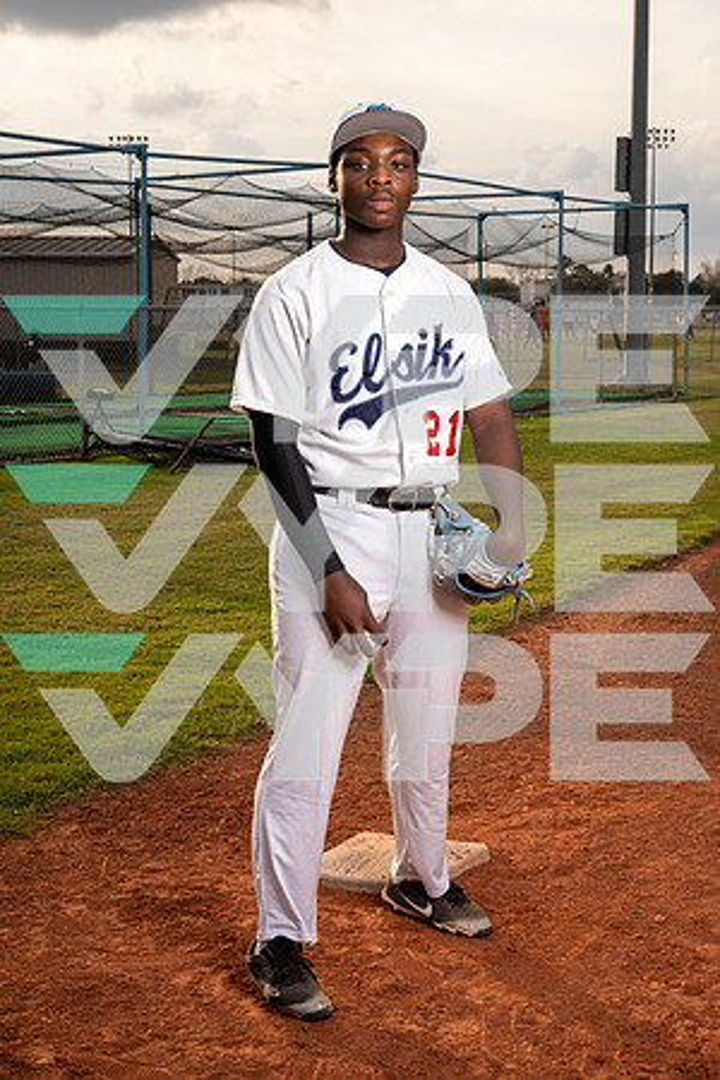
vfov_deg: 36.9
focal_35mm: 54
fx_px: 1620
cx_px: 360
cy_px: 540
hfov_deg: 25.1
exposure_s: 1/250
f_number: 11
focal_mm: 54
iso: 250
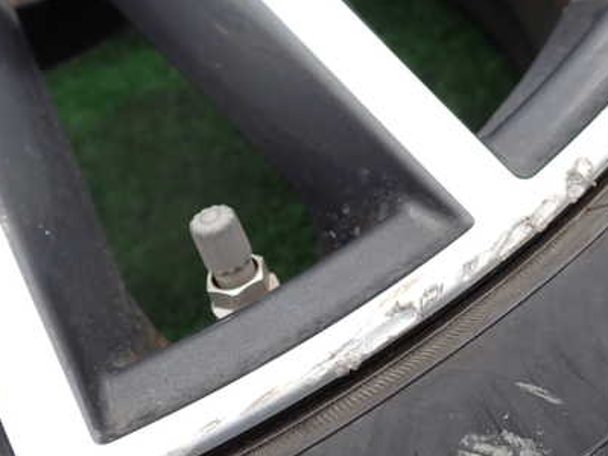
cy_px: 290
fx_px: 790
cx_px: 344
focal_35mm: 45
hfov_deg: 42.0
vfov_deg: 32.0
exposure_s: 1/400
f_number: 3.2
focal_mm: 5.4
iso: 100
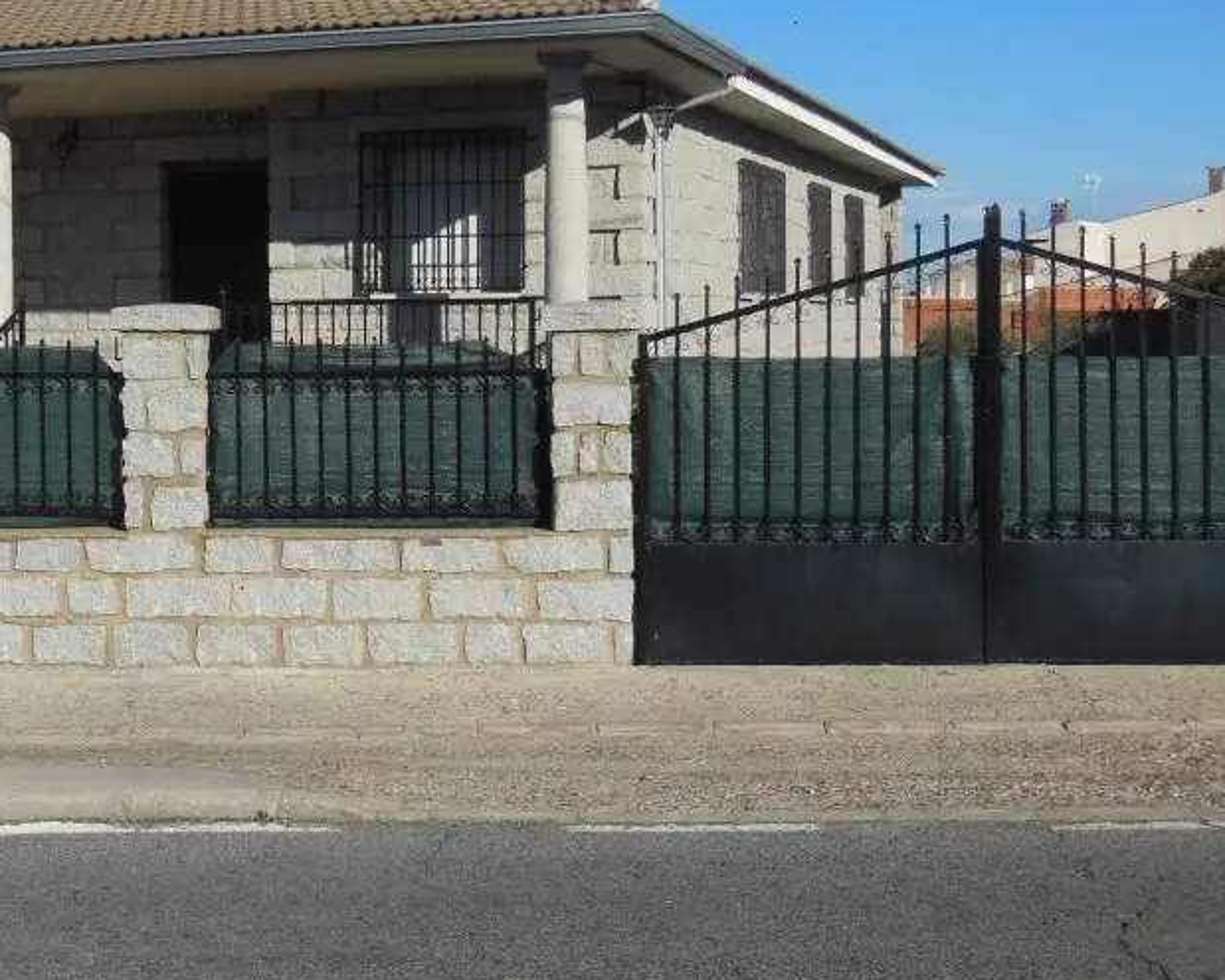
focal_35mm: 63
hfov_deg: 29.4
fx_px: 2284
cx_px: 249
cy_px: 341
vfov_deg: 24.1
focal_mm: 6.9
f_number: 4.1
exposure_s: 1/1250
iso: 125
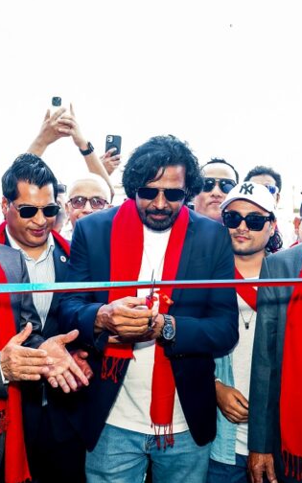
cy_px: 239
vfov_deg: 44.4
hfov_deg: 28.6
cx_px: 154
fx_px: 593
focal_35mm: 45
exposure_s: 1/200
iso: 1250
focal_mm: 29
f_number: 5
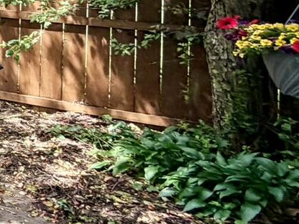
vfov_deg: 19.4
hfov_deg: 15.9
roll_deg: -1.1
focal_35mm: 69
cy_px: -78
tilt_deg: +0.3
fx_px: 596
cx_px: -392
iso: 64
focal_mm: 2.22
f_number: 2.2
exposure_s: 1/197
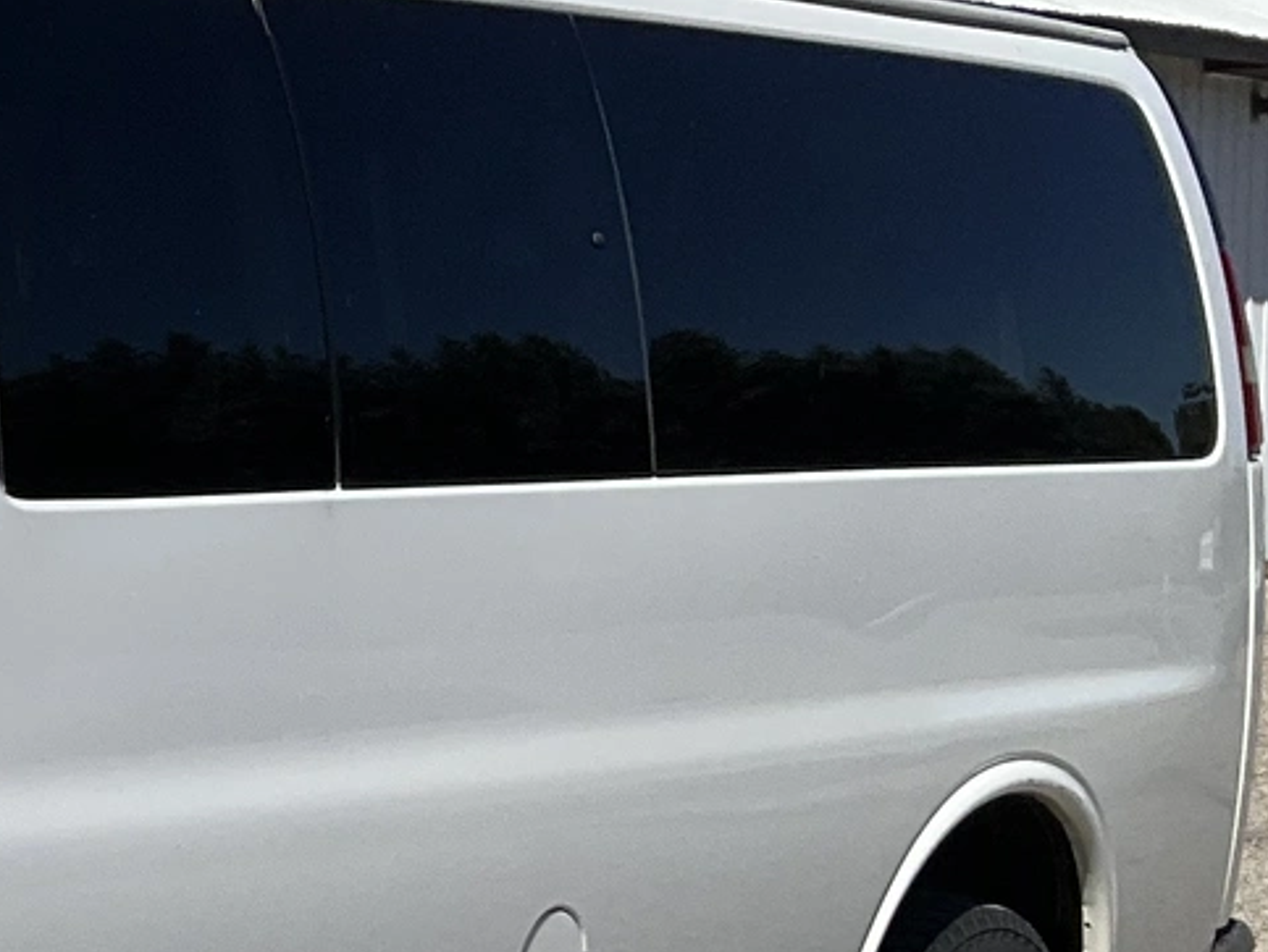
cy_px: 671
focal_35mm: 120
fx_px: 4399
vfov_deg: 12.3
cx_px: -1131
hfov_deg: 14.2
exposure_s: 1/3534
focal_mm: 3
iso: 25
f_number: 1.8
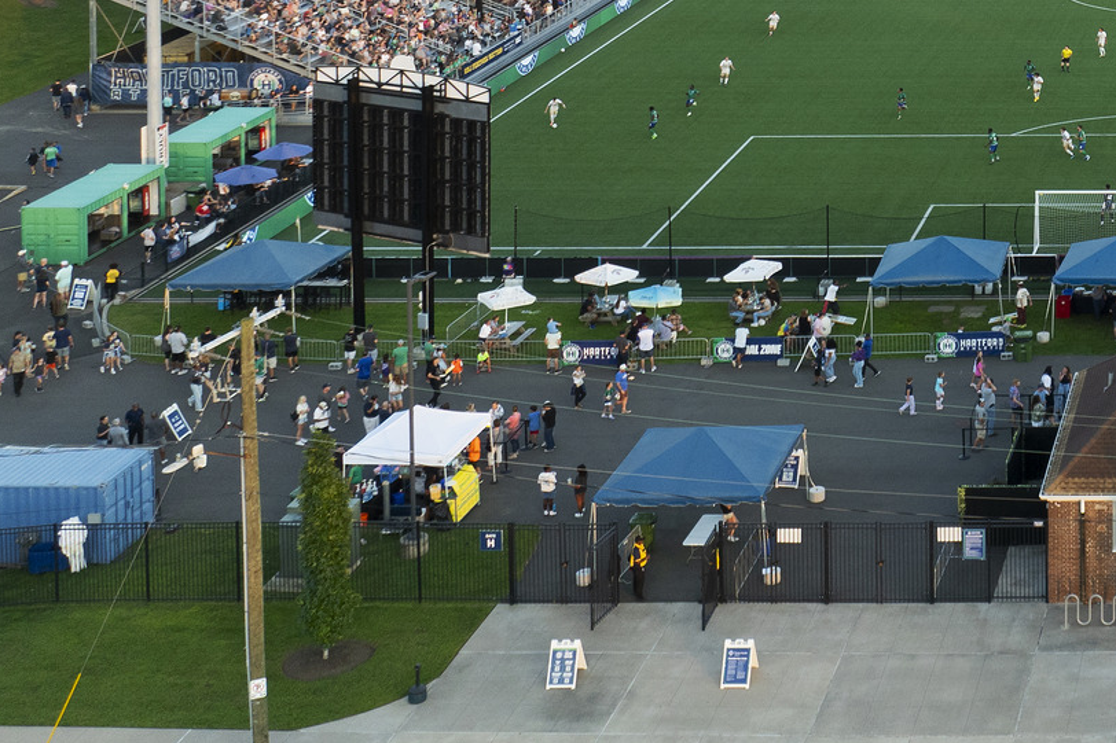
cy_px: 32
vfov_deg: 22.3
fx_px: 1829
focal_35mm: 59
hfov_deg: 29.8
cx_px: 1291
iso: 200
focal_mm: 12.29
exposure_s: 1/240
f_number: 2.8
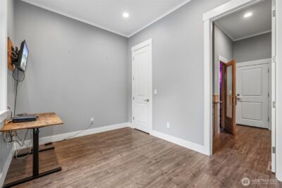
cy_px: 94
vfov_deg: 73.8
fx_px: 125
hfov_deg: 96.7
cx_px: 141
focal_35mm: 16
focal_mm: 16
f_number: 8
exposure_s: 1/15
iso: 400
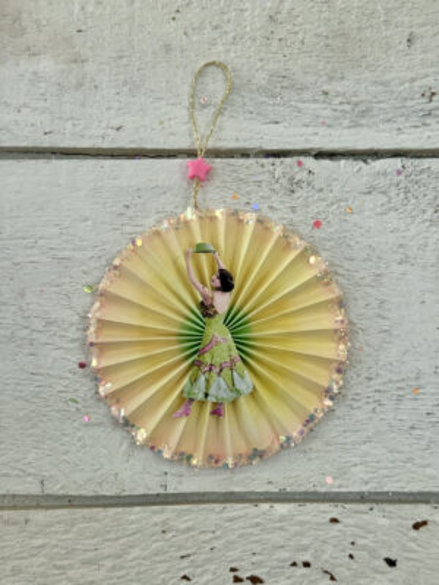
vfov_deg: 39.7
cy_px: 292
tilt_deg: -82.1
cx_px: 220
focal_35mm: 48
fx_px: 812
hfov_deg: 30.3
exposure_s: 1/1172
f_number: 1.78
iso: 64
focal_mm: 6.76
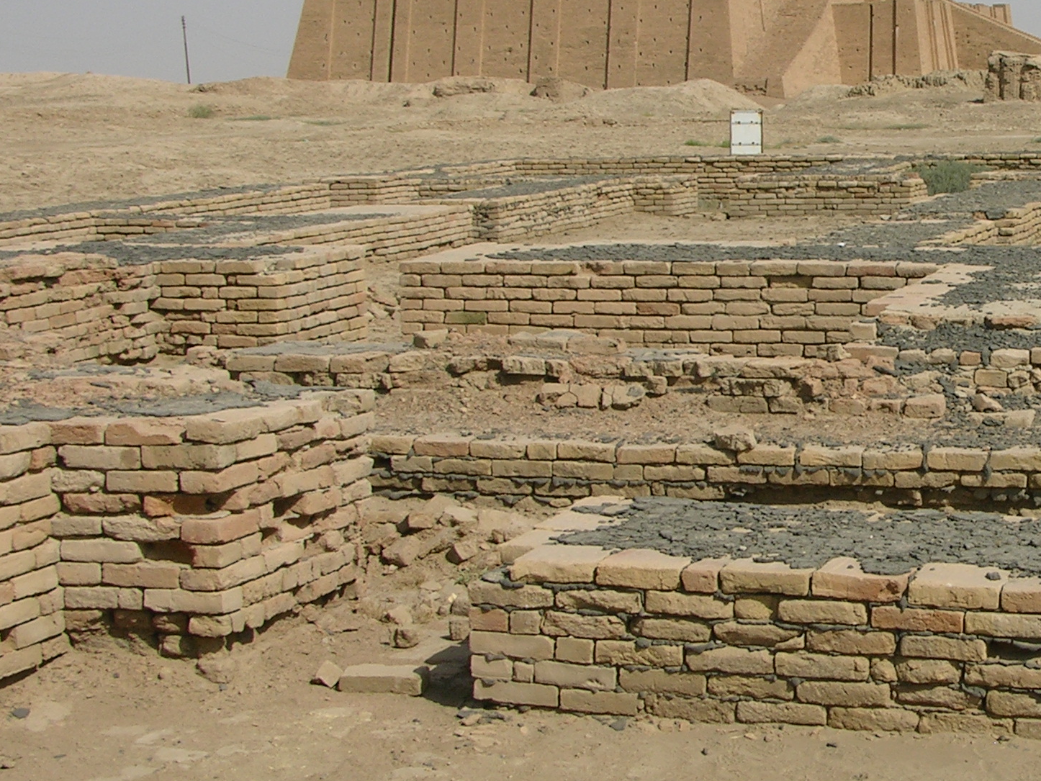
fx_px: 2376
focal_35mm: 79
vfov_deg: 18.7
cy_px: 335
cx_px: 983
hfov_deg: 23.9
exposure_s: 1/250
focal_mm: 8.9
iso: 50
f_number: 8
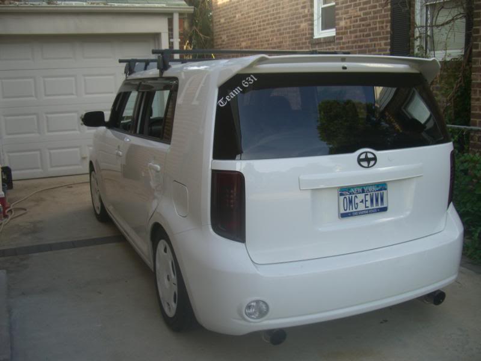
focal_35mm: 38
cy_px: 180
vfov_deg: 37.7
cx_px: 240
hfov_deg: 49.0
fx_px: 528
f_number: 2.8
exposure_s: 1/160
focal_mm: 7.9
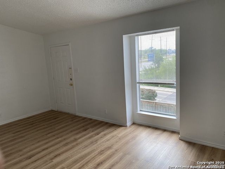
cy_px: 84
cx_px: 112
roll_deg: +3.2
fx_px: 169
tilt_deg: -9.3
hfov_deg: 67.3
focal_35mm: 26
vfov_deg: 53.1
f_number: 1.8
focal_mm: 4.25
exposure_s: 1/289
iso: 32
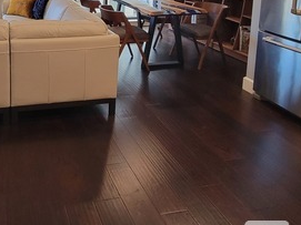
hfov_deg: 52.6
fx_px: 278
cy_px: -12
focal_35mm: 32
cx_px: 54
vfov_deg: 38.0
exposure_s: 1/60
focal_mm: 2.2
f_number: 2.2
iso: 320
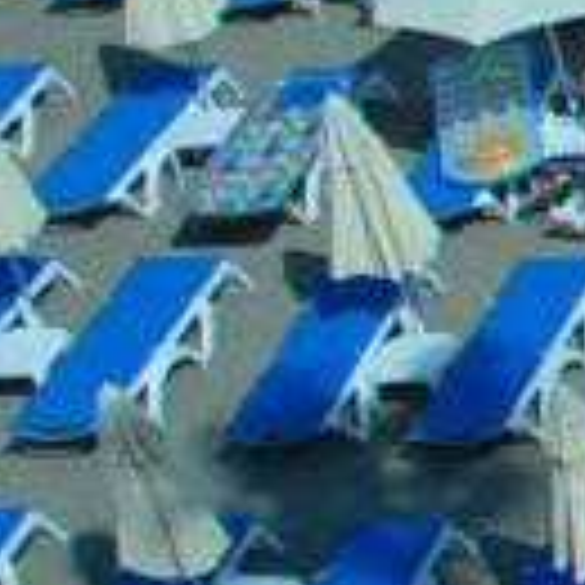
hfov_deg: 7.1
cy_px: 36
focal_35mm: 201
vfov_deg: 8.7
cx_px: 2156
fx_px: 3843
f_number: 9
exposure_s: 1/250
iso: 125
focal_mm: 20
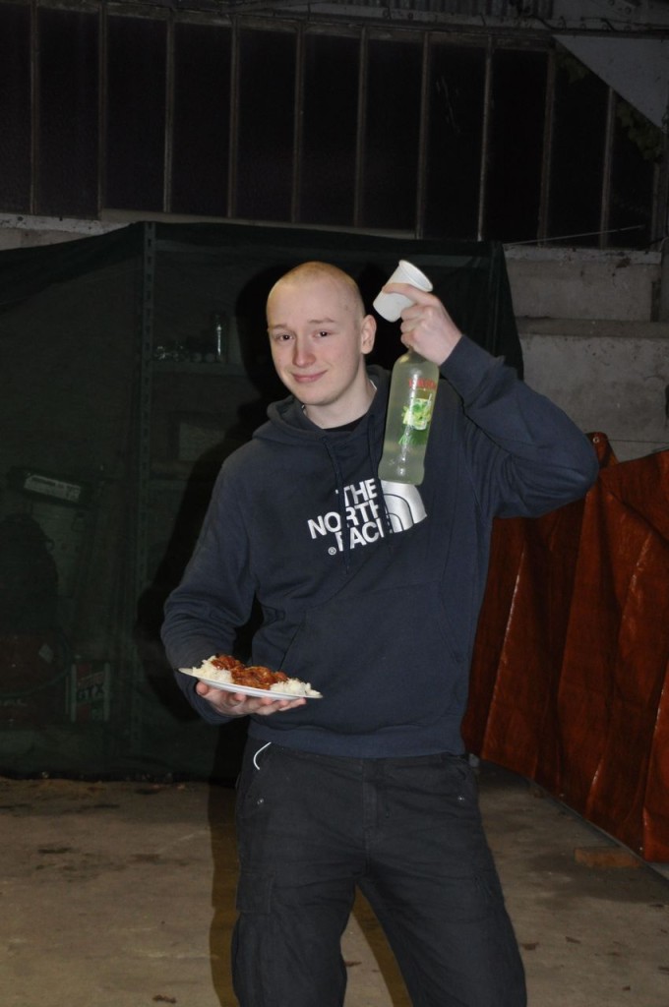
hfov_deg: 18.1
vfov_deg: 27.0
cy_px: 504
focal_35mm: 75
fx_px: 2096
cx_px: 334
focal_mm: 50
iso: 800
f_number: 4.8
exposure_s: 1/60
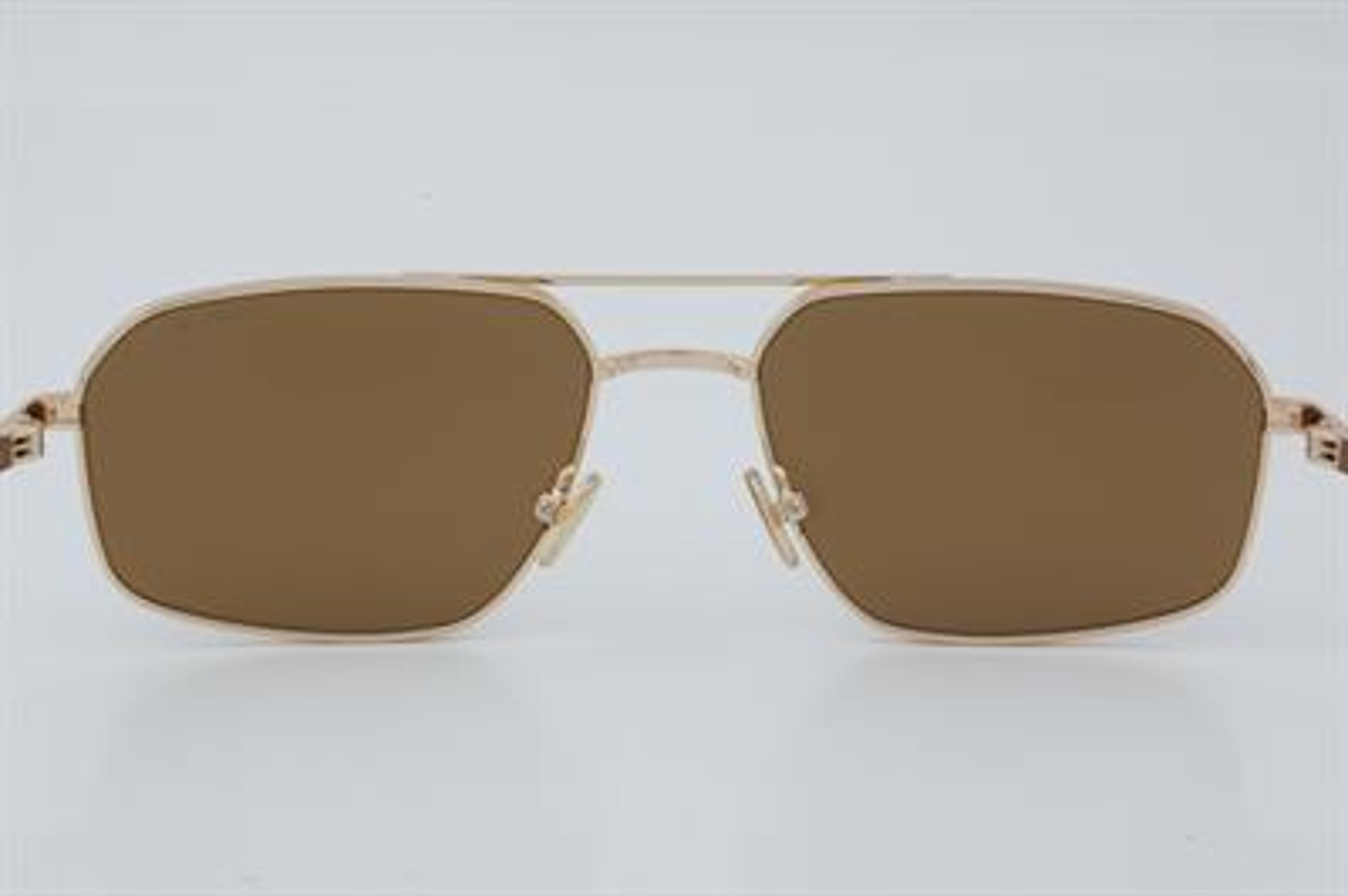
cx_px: 674
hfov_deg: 24.6
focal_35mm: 82
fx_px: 3087
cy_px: 448
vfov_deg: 16.5
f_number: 32
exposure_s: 1/3
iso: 100
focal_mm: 55
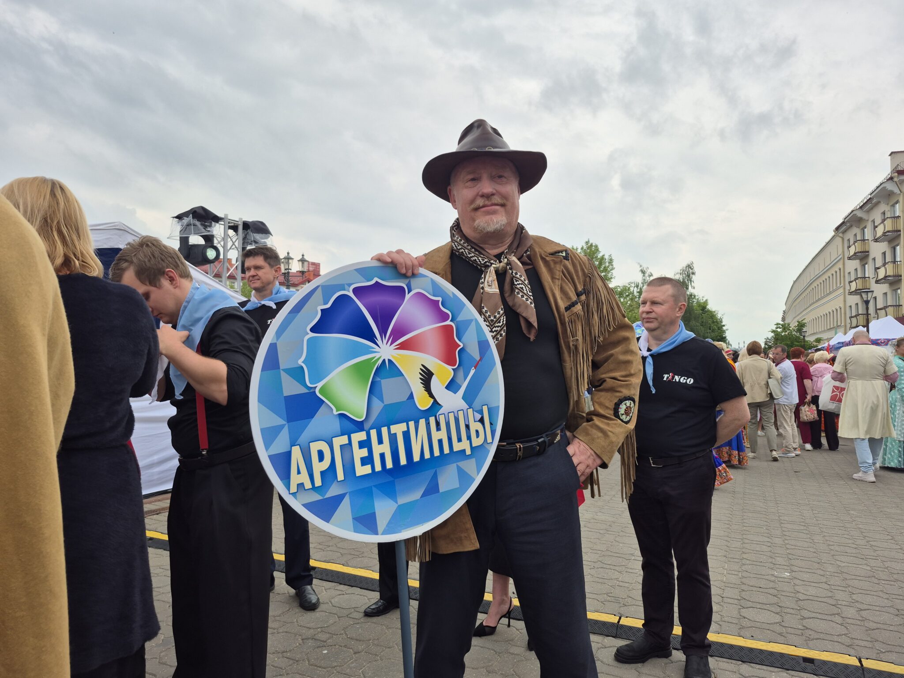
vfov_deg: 58.9
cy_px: 339
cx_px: 452
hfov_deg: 73.9
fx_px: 601
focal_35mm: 23
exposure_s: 1/1024
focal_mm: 5.4
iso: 25
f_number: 1.8
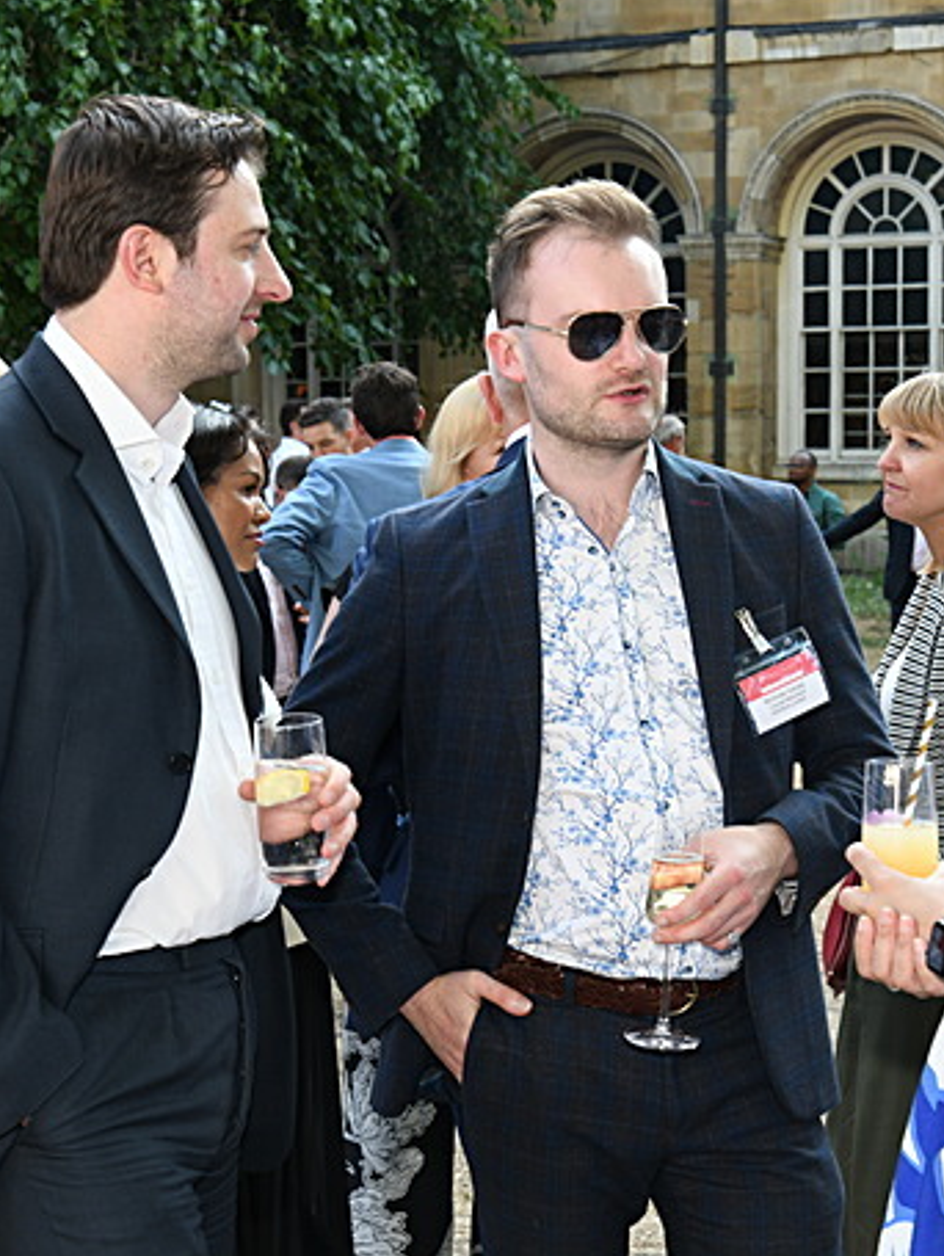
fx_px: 2760
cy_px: 669
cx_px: 547
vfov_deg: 25.6
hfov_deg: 19.4
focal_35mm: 76
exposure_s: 1/60
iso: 400
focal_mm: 45
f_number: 8
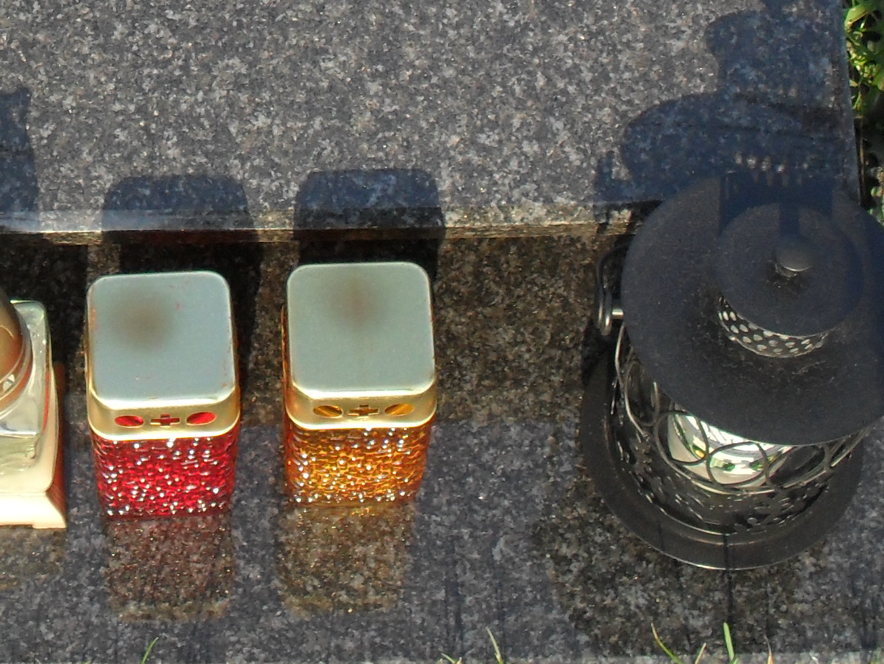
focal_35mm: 104
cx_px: 117
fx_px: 2656
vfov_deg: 13.7
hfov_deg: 18.6
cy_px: -210
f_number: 3.2
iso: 100
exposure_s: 1/250
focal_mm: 6.3
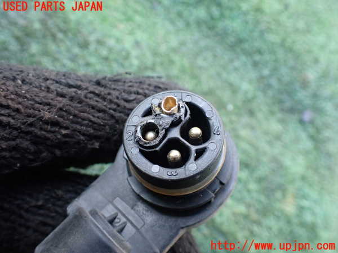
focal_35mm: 30
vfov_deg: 46.8
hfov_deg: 60.0
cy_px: 126
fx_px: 293
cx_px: 169
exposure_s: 1/125
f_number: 3.2
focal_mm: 5.4
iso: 320
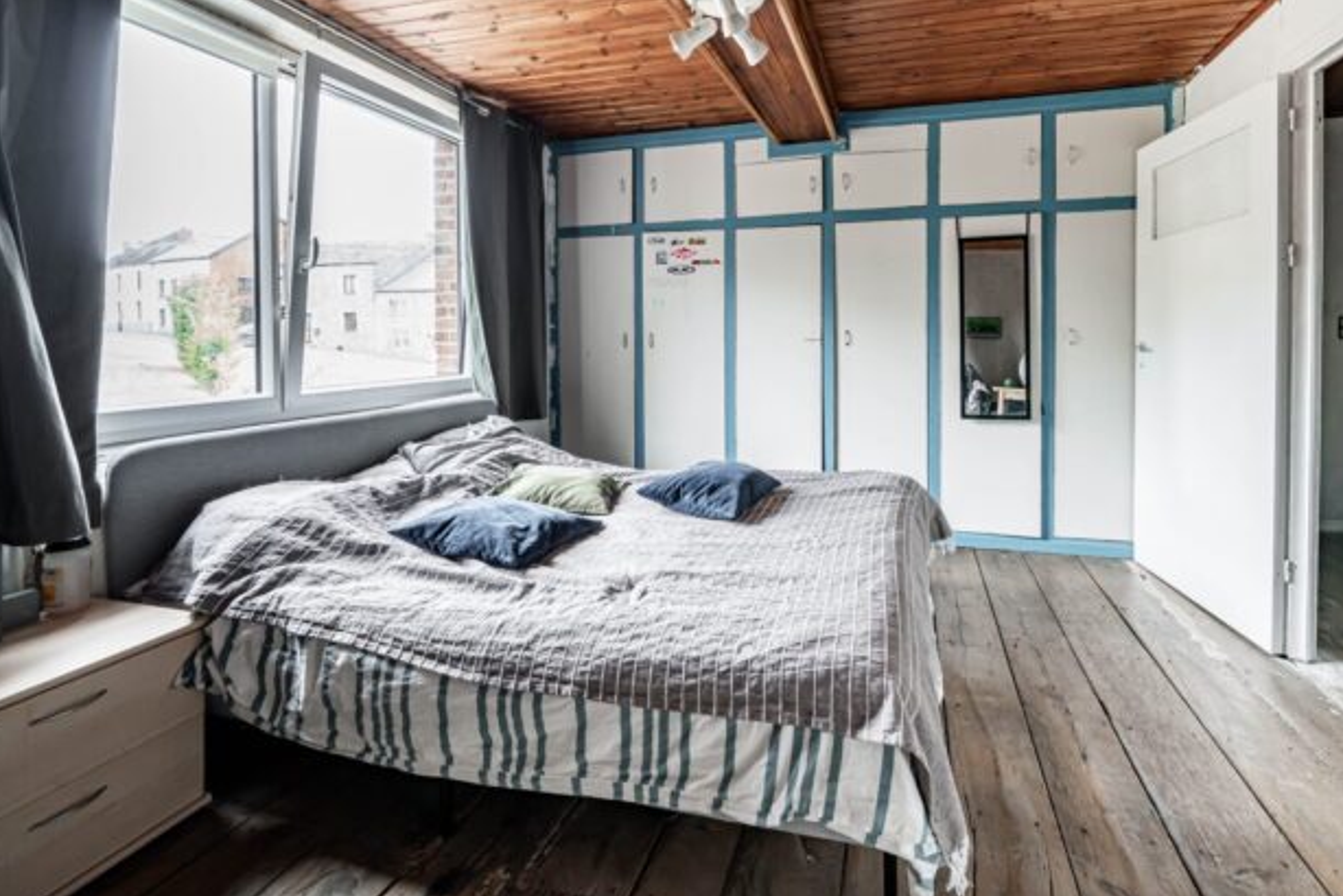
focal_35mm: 15
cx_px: 790
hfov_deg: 99.3
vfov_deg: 76.2
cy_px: 345
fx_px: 560
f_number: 7.1
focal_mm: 12
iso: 500
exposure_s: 1/25
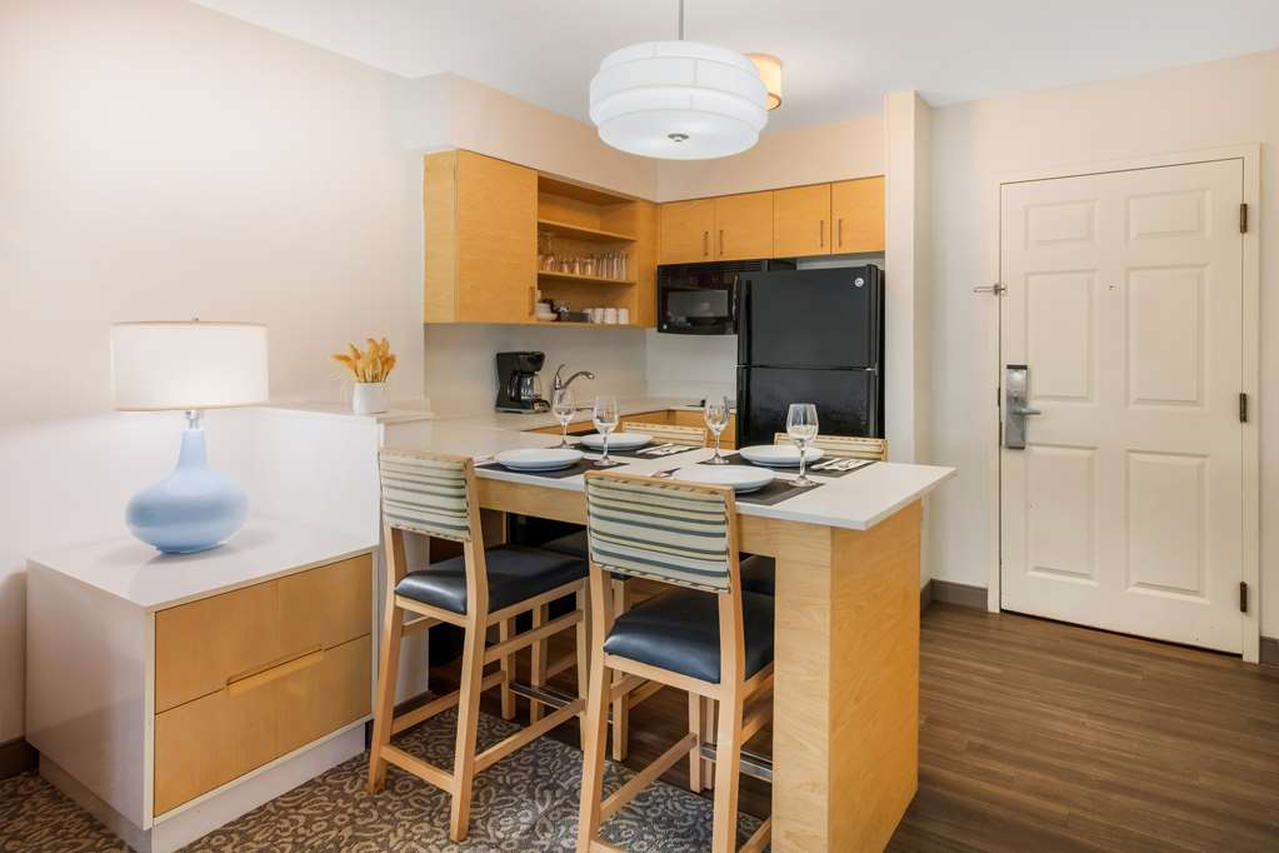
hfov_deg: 93.3
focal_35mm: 17
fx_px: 604
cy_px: 426
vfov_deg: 70.4
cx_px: 640
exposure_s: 1.6
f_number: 11
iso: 320
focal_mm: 17
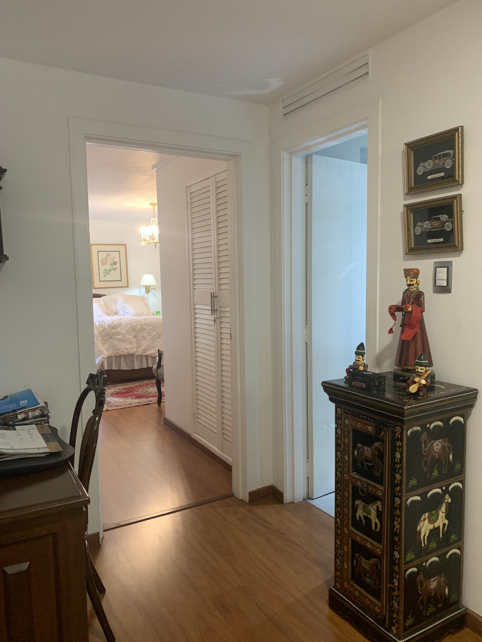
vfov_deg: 67.3
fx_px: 483
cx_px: 241
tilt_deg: -5.0
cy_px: 321
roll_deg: +1.5
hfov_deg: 53.1
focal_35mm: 26
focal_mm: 4.25
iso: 160
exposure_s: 1/60
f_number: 1.8
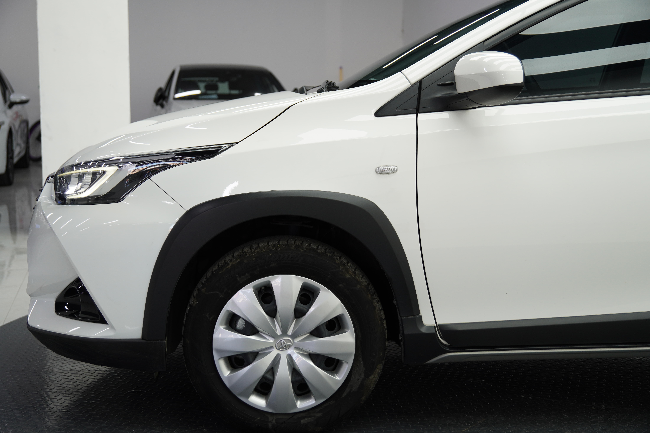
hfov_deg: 42.3
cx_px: 325
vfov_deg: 28.9
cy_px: 216
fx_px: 840
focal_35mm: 46
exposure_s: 1/160
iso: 160
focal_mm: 31
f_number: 2.8
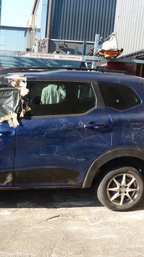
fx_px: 251
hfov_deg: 30.9
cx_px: 23
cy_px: 127
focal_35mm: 37
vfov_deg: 54.0
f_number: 4
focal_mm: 4.5
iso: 80
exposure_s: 1/125
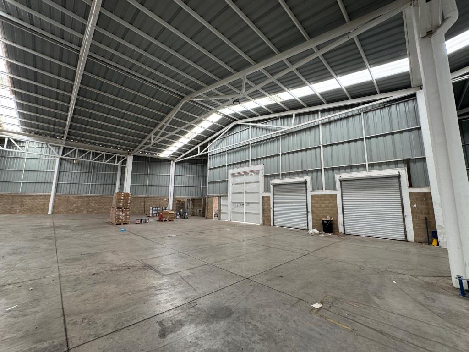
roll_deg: -0.1
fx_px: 190
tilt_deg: +8.2
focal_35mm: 14
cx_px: 234
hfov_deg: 102.1
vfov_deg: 85.7
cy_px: 176
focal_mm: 2.22
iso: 50
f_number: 2.2
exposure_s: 1/99
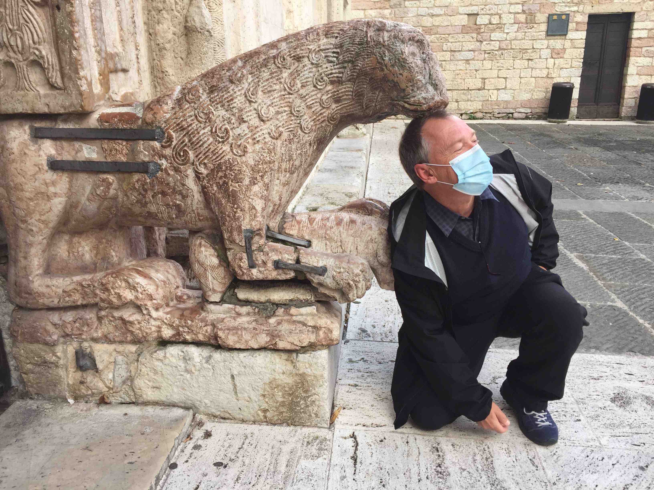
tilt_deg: -18.9
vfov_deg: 48.2
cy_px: 245
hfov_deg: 61.7
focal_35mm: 29
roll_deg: -0.7
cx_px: 327
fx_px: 548
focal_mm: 4.15
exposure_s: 1/284
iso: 32
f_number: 2.2
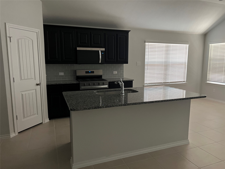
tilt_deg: -8.1
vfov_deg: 53.1
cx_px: 112
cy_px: 84
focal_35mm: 26
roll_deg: -0.8
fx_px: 169
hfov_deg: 67.3
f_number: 1.5
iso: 320
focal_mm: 5.7
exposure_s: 1/60
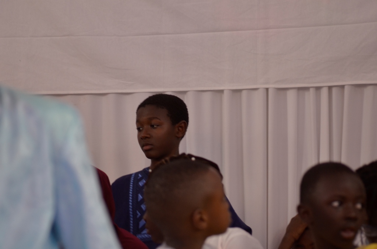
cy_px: 124
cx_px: 188
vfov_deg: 7.5
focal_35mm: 183
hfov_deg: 11.3
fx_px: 1912
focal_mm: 122
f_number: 4.2
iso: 640
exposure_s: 1/50
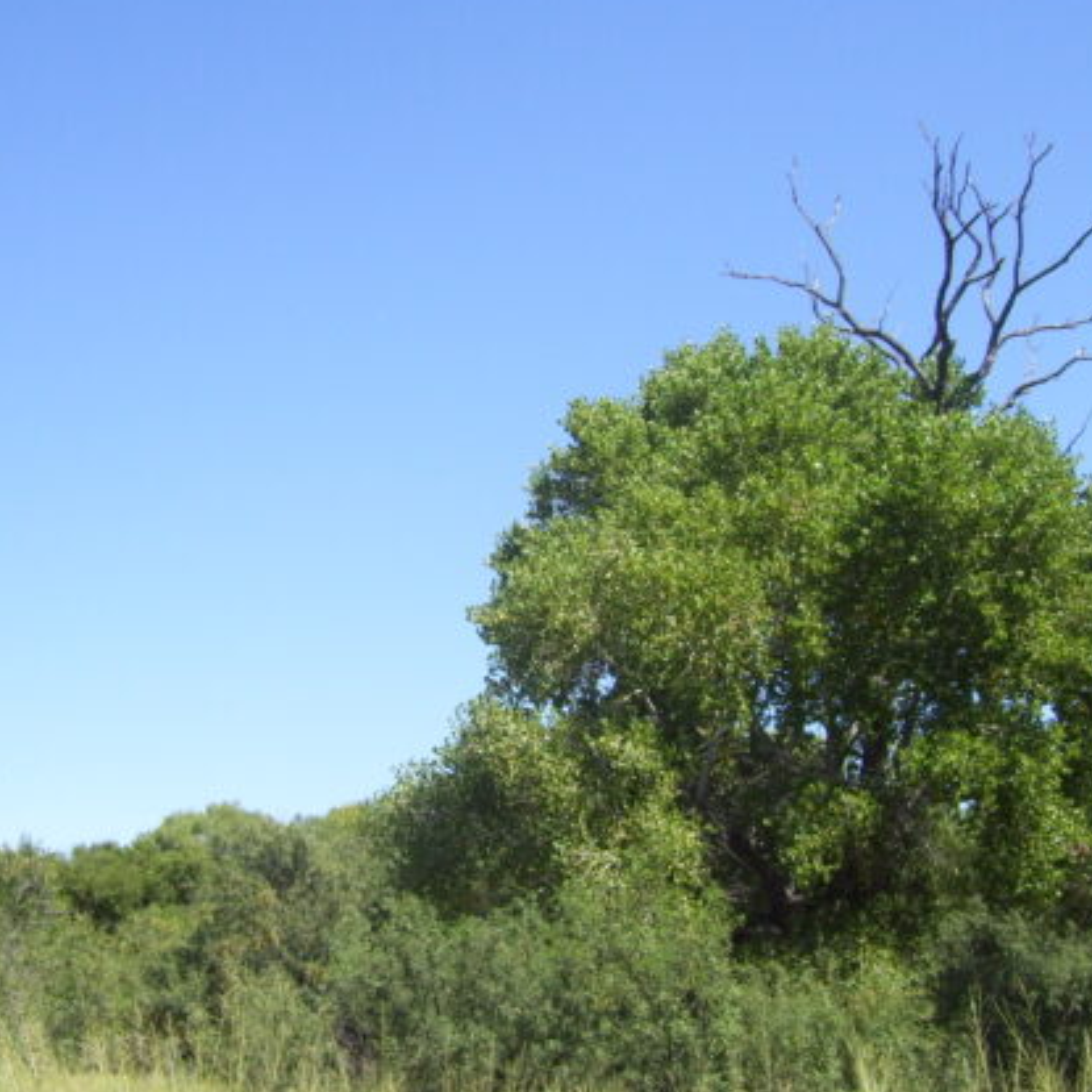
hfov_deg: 29.0
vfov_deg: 29.1
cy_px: 576
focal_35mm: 59
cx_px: 413
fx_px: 2106
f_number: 4.8
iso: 80
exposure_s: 1/400
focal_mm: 6
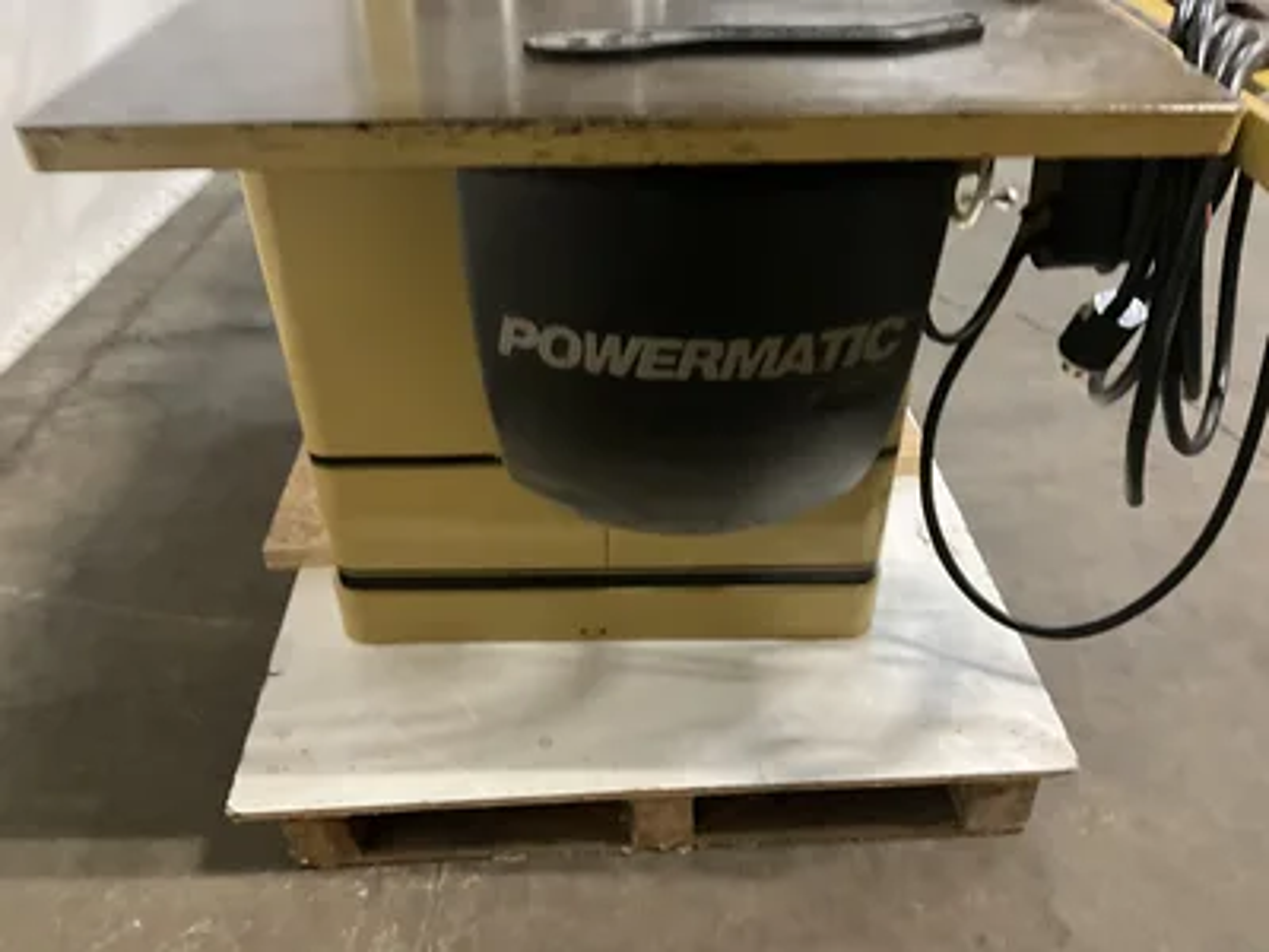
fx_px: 1063
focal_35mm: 29
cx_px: 634
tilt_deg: -37.1
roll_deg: +1.3
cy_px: 476
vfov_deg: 48.2
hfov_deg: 61.7
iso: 500
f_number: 1.8
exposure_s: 1/30
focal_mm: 3
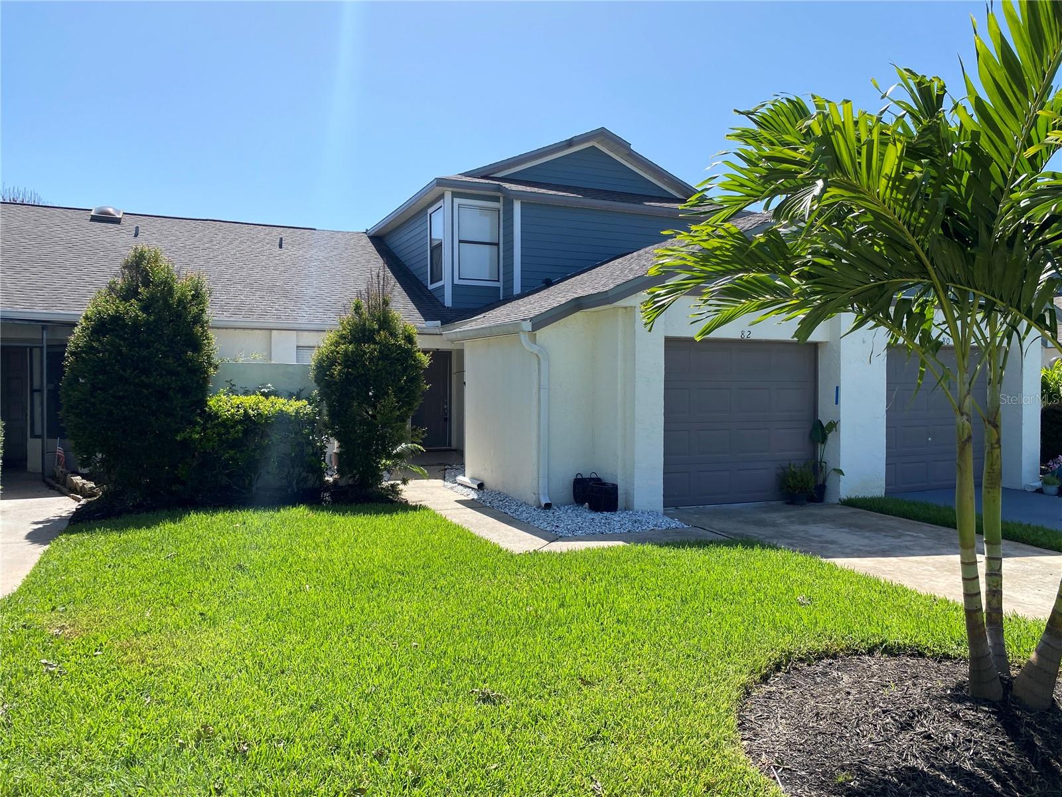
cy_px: 398
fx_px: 798
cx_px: 531
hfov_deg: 67.3
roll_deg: -0.8
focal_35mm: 26
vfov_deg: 53.1
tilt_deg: +0.4
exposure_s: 1/2358
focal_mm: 4.25
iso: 32
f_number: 1.8
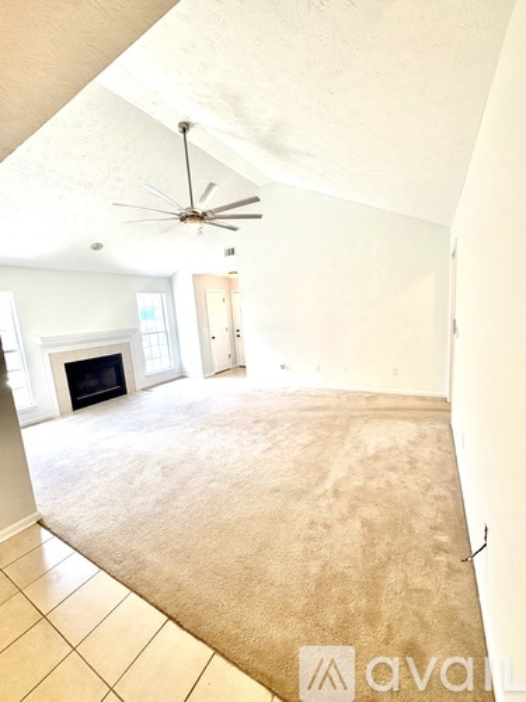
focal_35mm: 14
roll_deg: +3.8
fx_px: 284
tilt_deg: -7.9
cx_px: 263
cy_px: 351
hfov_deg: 85.7
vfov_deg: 102.1
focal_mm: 2.22
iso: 125
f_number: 2.2
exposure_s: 1/124
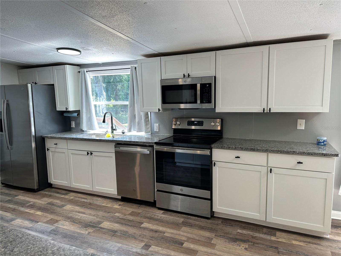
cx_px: 170
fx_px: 236
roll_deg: +1.0
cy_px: 128
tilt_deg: -6.6
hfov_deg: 71.6
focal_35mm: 24
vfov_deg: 56.8
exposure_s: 1/120
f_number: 1.78
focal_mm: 6.86
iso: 80
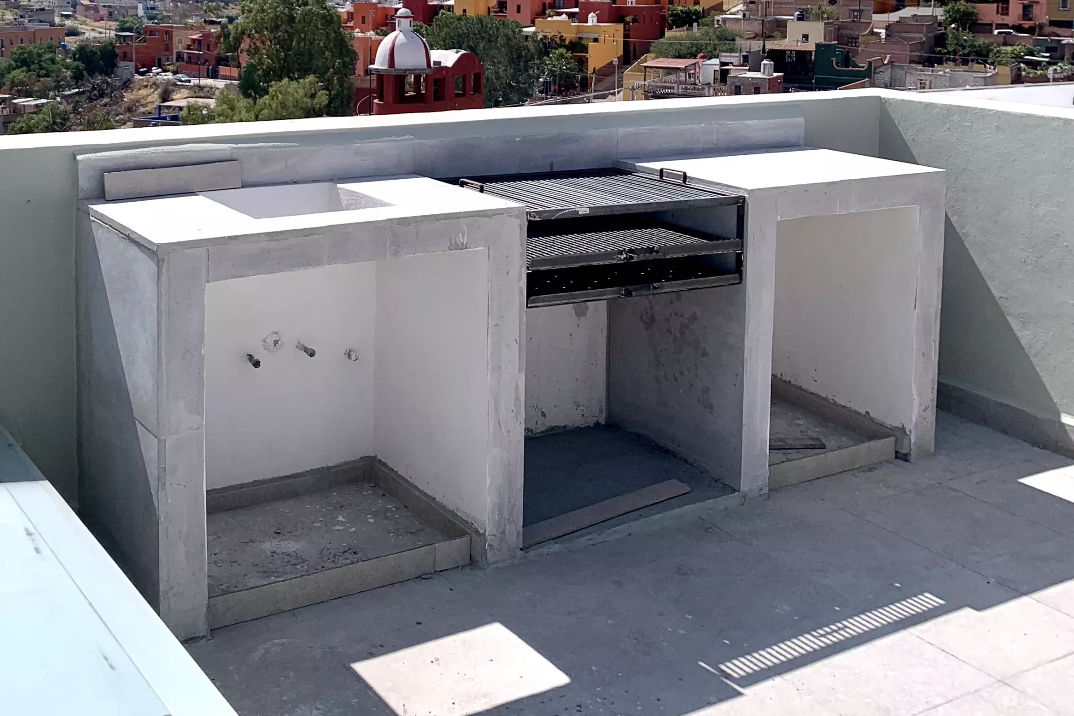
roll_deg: -1.3
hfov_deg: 44.3
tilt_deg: -4.9
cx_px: 428
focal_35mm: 44
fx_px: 1313
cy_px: 82
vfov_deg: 29.4
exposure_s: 1/4902
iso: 25
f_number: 1.8
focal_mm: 4.25
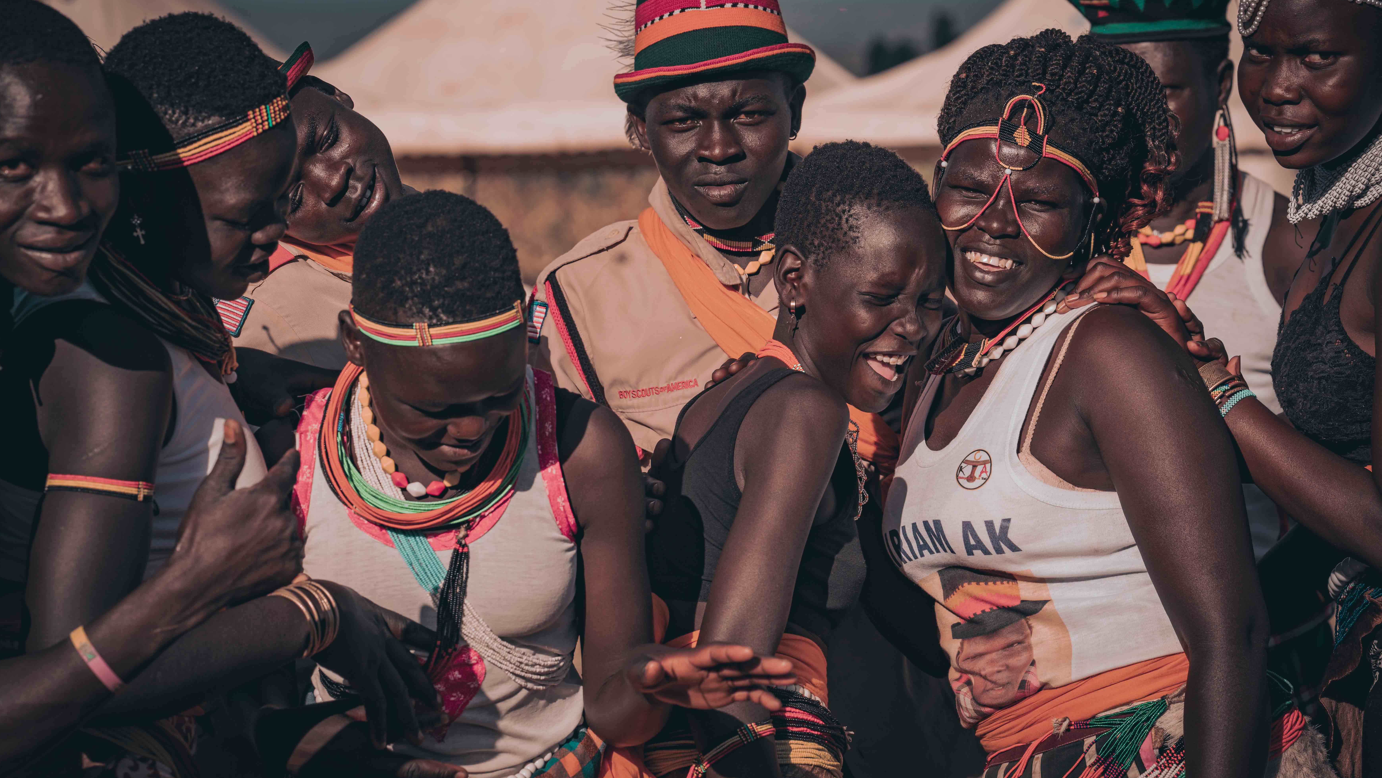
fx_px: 5204
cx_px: 691
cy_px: 352
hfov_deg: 15.1
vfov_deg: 8.5
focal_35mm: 142
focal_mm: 135
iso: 200
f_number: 7.1
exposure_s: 1/640
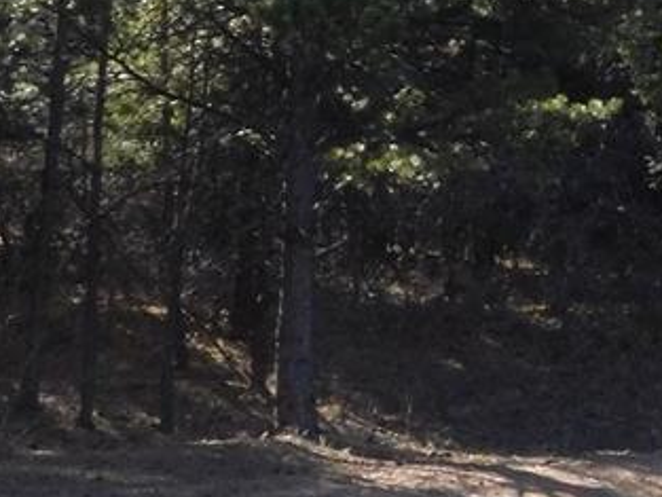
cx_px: 838
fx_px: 1875
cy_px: -113
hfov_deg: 18.7
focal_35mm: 98
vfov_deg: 14.6
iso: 800
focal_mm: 5.3
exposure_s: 1/800
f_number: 6.4
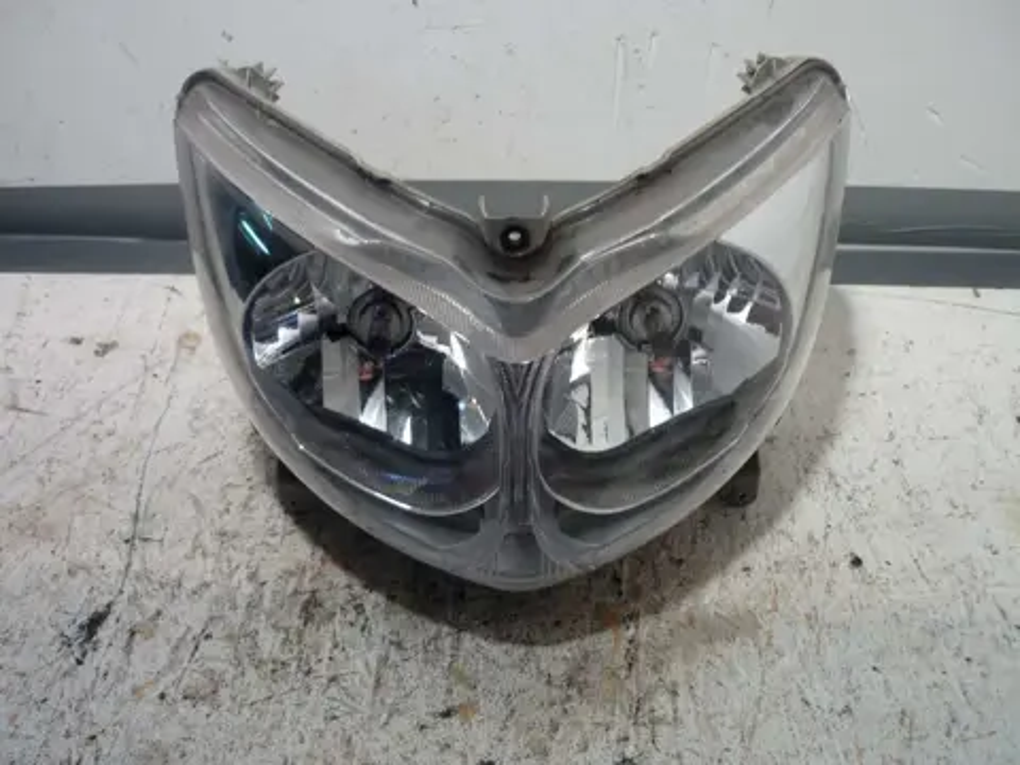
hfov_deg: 55.4
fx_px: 972
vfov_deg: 42.9
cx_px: 510
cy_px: 382
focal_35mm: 33
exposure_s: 1/30
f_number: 2.8
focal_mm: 5.5
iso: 100
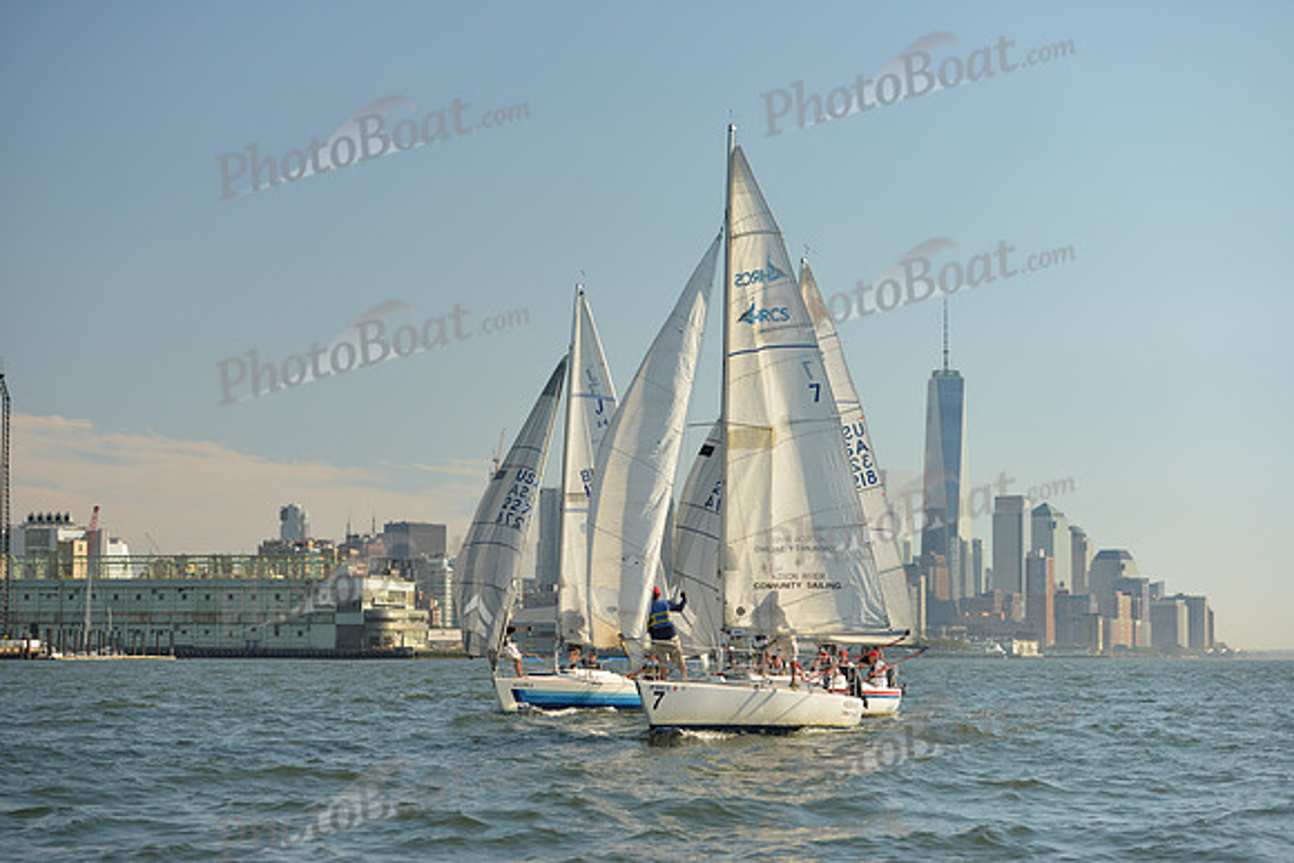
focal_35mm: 75
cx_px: 647
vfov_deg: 18.2
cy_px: 432
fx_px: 2696
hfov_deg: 27.0
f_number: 5
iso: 400
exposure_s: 1/1250
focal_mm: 75
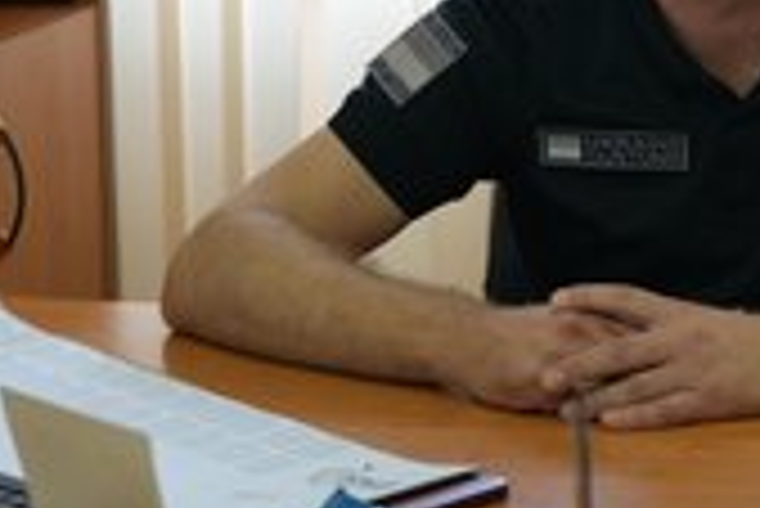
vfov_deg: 12.5
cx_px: 809
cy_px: 16
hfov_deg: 18.1
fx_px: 2303
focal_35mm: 109
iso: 1000
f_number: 4
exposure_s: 1/160
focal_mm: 46
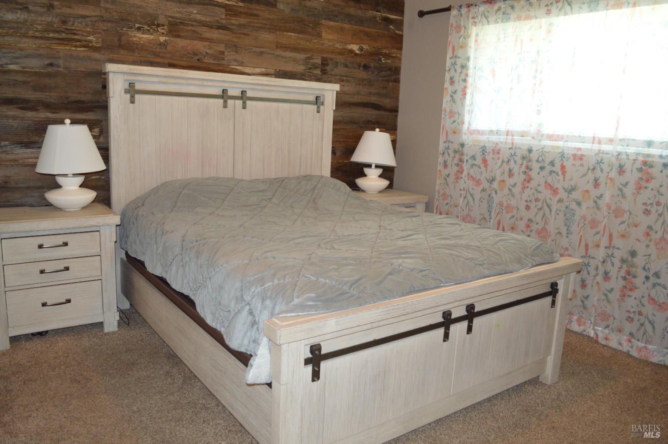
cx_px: 334
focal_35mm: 27
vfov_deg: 47.8
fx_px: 500
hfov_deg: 67.4
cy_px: 222
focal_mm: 18
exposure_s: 1/60
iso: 1400
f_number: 3.5
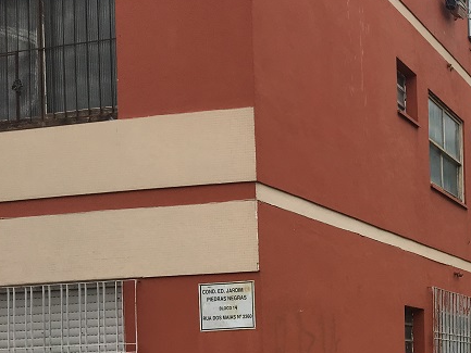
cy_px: 375
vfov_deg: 21.0
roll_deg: +0.4
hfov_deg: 26.3
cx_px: 537
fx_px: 912
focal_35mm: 67
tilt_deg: +0.4
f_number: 2.2
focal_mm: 4.15
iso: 25
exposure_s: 1/894
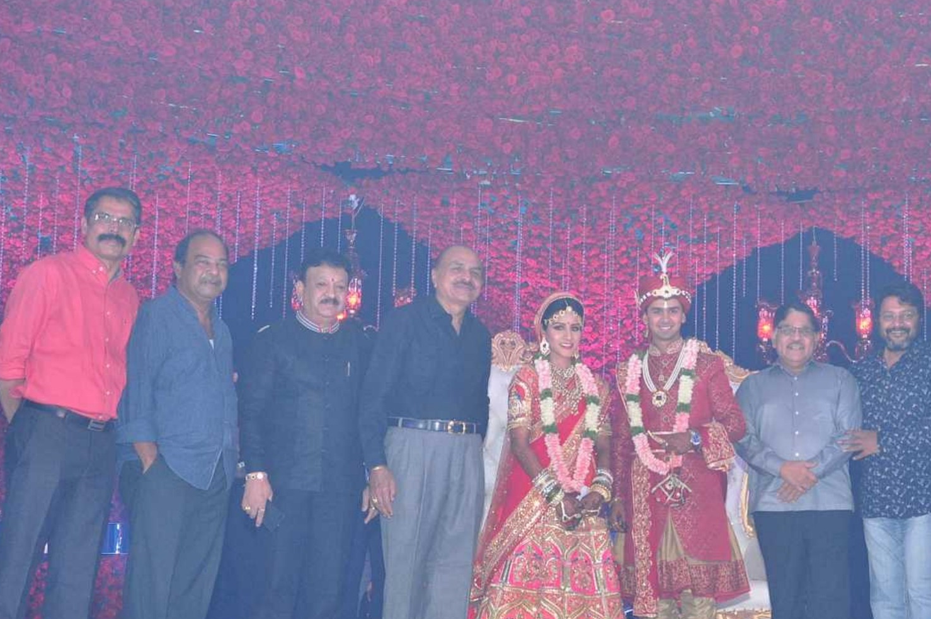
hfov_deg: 35.5
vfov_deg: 24.4
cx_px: 692
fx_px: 1421
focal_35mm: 55
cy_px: 421
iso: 640
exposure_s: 1/125
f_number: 7.1
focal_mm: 24
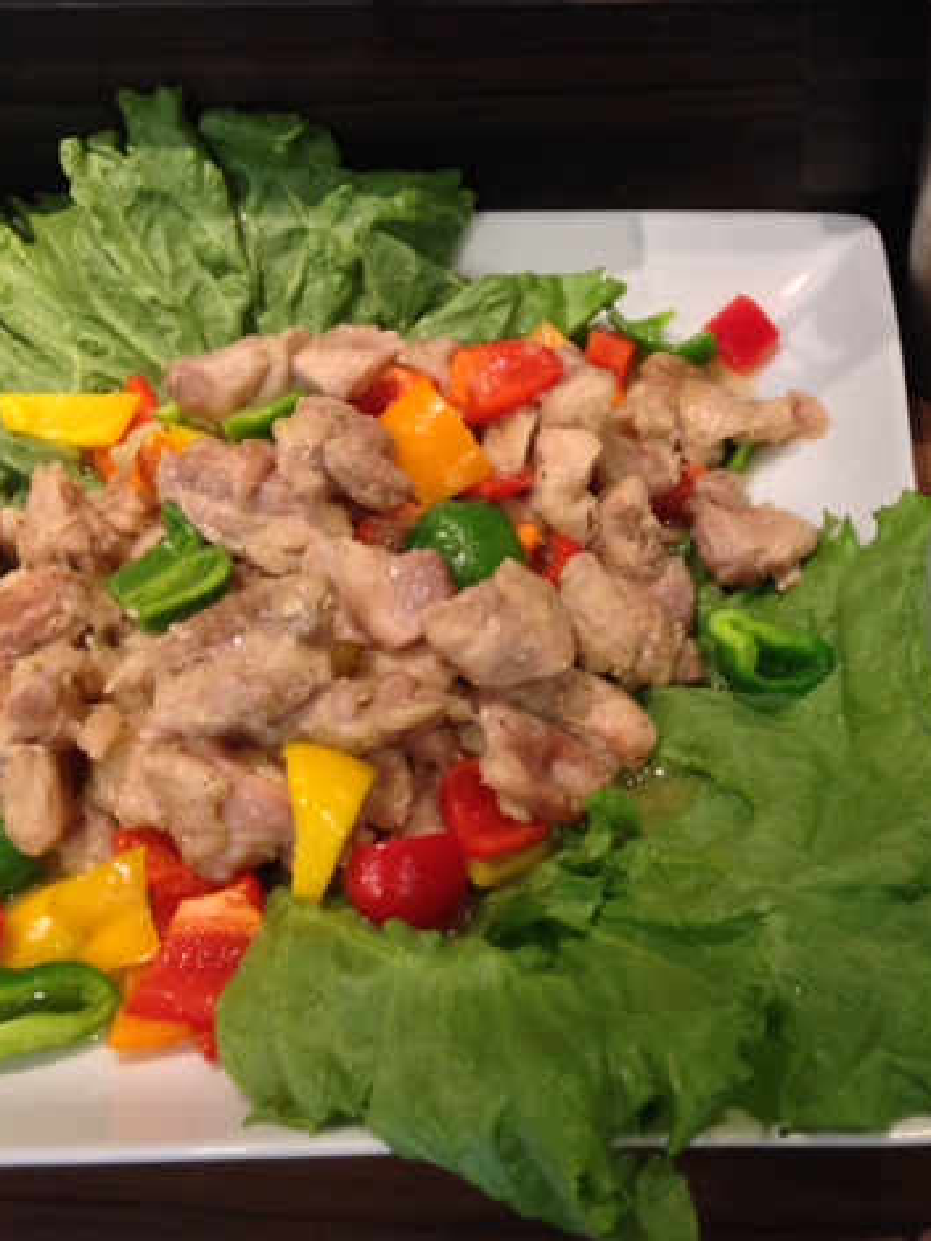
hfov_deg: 31.7
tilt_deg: -48.5
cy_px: 609
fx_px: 1613
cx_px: 690
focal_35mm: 45
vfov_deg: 42.1
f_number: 2.4
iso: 100
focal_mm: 4.12
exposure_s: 1/20
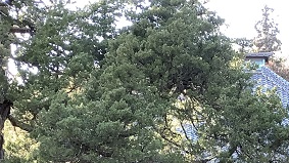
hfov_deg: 26.0
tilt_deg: +2.7
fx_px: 598
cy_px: 226
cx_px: 280
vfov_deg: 14.7
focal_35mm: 78
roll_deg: -0.6
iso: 80
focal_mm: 3.3
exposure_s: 1/100
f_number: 2.4
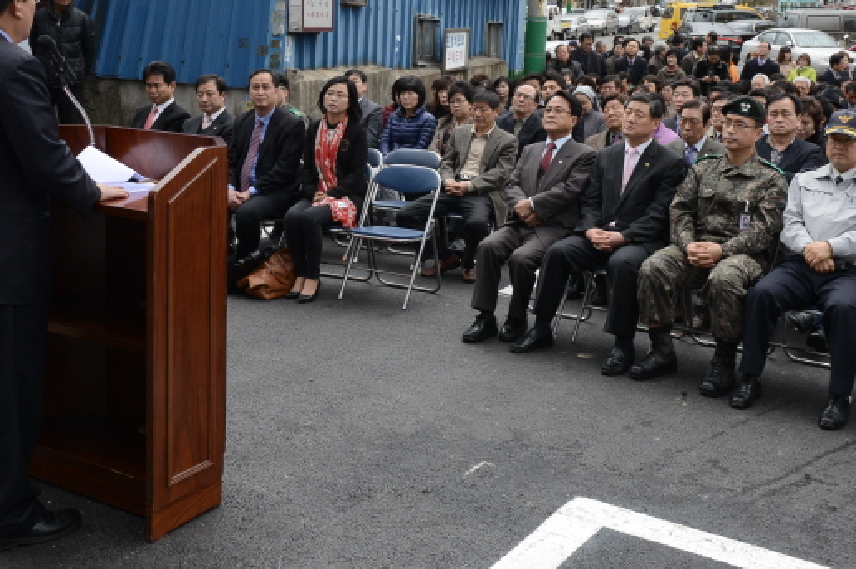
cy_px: 142
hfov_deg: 43.6
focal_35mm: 45
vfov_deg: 29.3
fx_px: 1069
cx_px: 431
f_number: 13
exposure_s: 1/100
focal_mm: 29
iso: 500
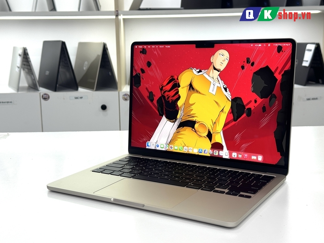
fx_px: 449
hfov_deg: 39.7
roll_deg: +1.7
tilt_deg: -10.6
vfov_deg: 30.3
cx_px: 162
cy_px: 122
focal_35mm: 48
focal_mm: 6.76
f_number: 1.78
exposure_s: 1/100
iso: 50
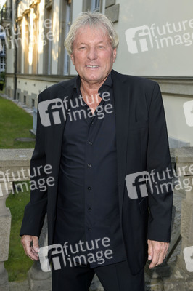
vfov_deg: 46.4
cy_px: 146
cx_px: 96
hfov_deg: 31.8
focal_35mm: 42
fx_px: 338
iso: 1000
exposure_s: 1/200
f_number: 5.6
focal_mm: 42
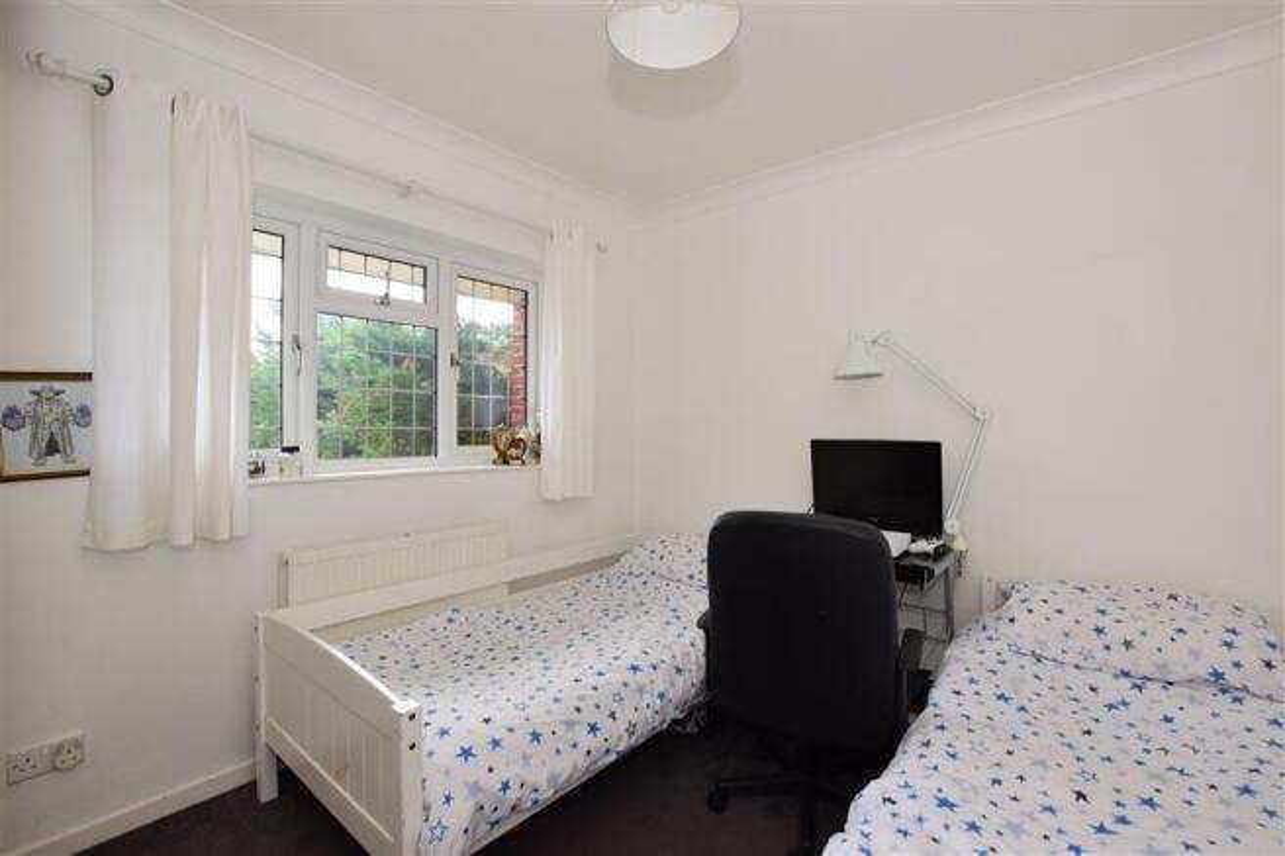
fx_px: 535
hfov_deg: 100.4
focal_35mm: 15
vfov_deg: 77.3
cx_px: 642
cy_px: 428
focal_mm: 10
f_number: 11
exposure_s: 1/60
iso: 500
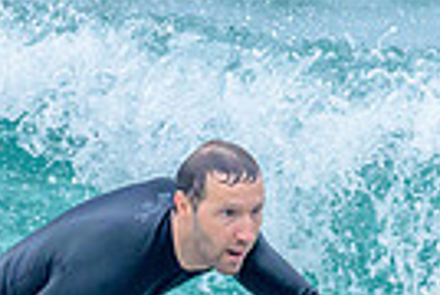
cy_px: 480
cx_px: 437
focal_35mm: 4753
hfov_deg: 0.4
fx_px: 58221
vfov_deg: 0.3
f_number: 6.3
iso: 1250
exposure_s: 1/3200
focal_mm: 800
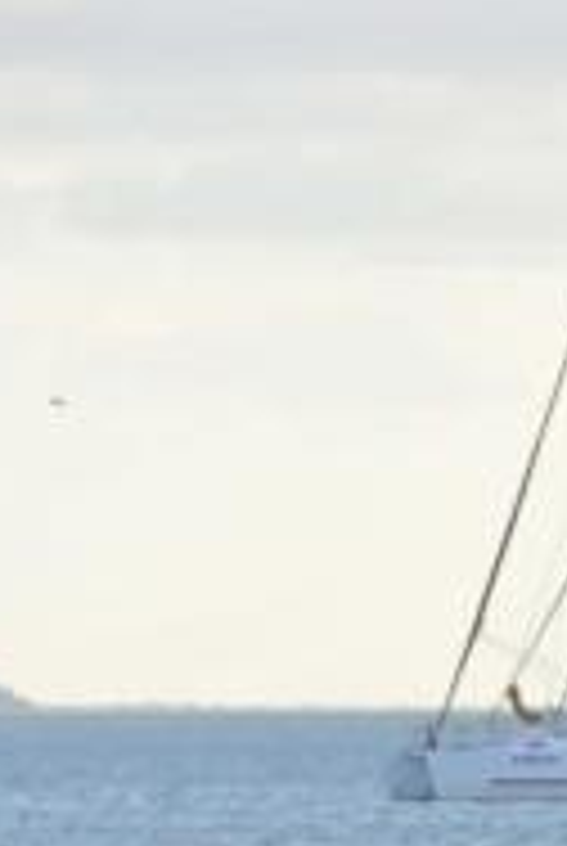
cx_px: -14
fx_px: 20006
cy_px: 572
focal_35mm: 850
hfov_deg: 1.6
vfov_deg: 2.4
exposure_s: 1/500
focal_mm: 320
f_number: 5.6
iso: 200
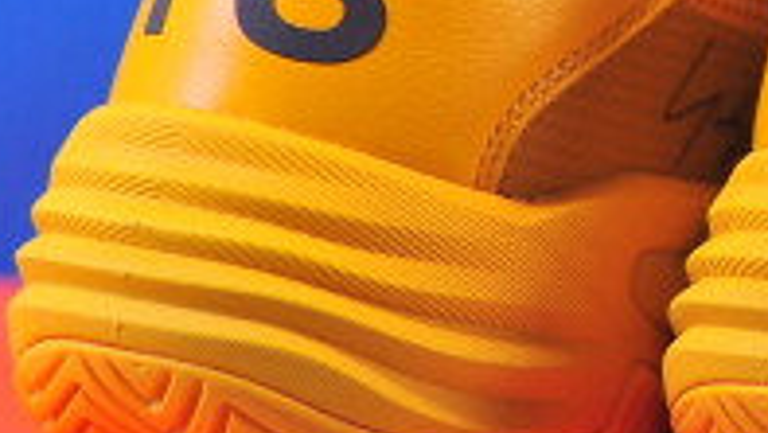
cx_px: 873
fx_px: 6499
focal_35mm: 319
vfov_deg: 3.8
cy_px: -291
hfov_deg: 6.7
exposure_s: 1/320
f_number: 2
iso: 250
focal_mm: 50
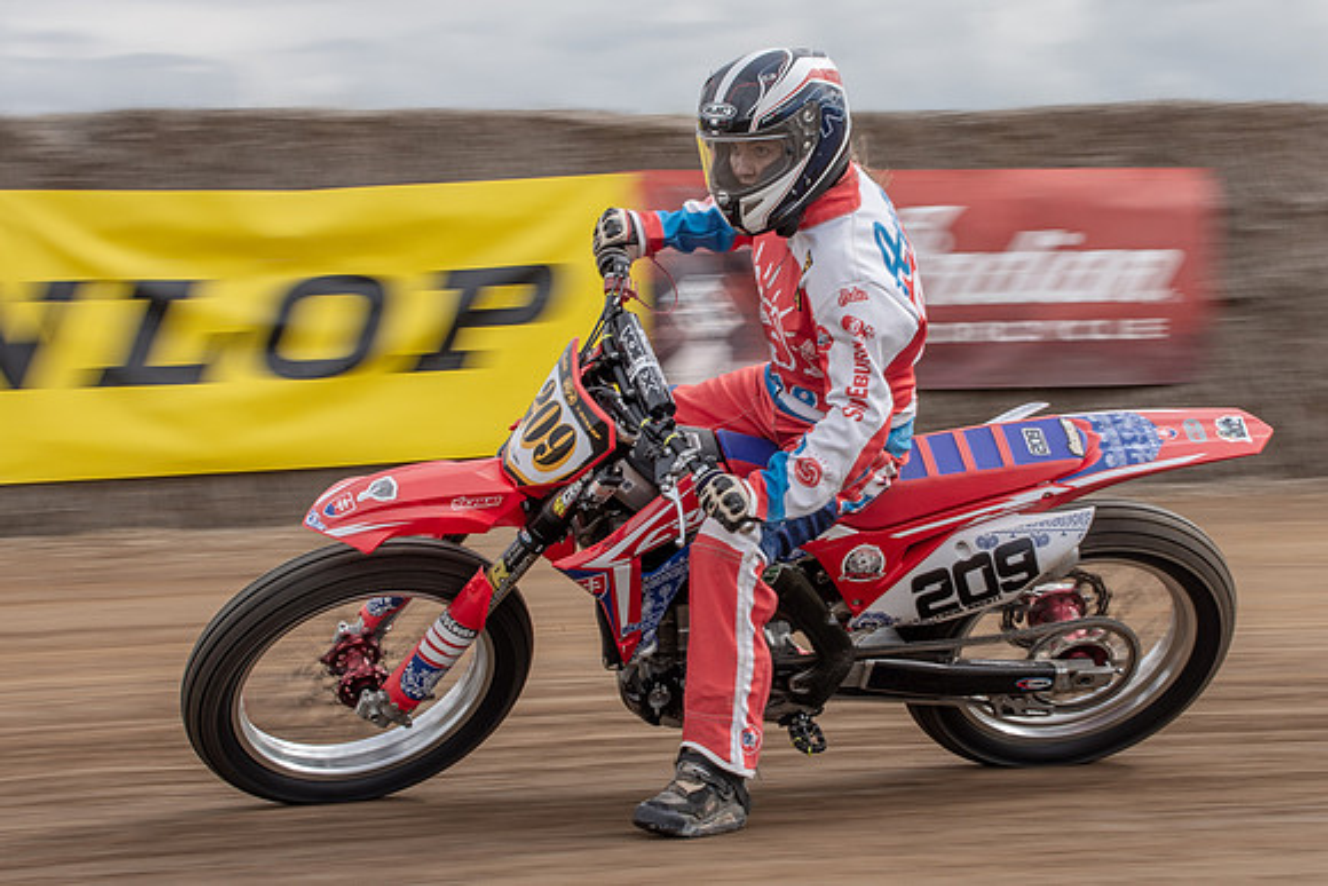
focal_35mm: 134
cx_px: 745
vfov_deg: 10.2
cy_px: 298
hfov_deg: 15.3
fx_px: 4952
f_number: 13
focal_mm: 60
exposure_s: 1/125
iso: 125
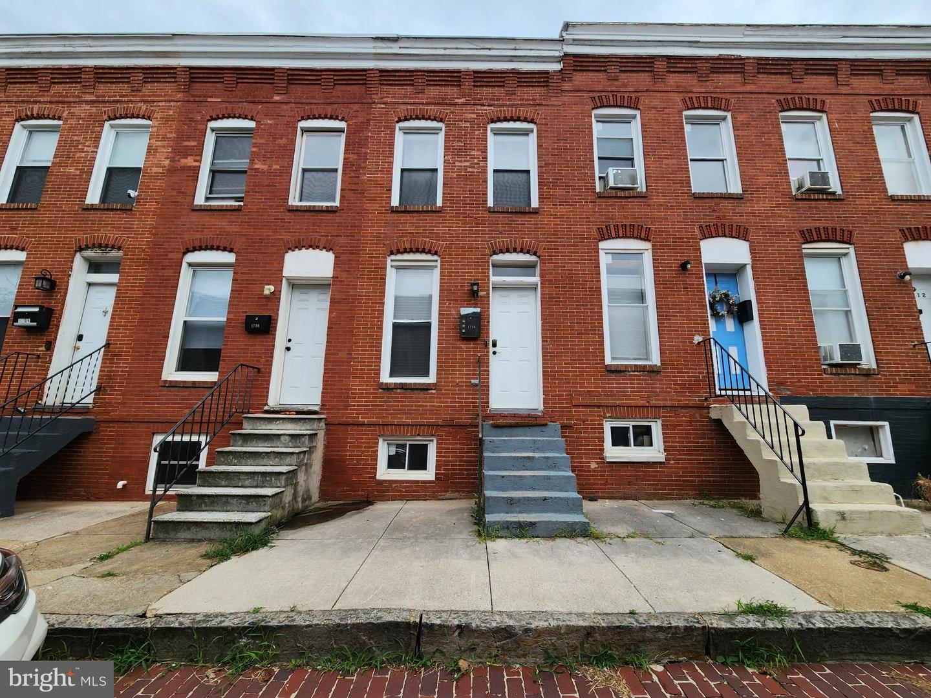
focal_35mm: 13
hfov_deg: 106.2
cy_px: 349
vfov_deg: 89.9
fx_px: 350
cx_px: 466
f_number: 2.2
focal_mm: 2.2
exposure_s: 1/297
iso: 50
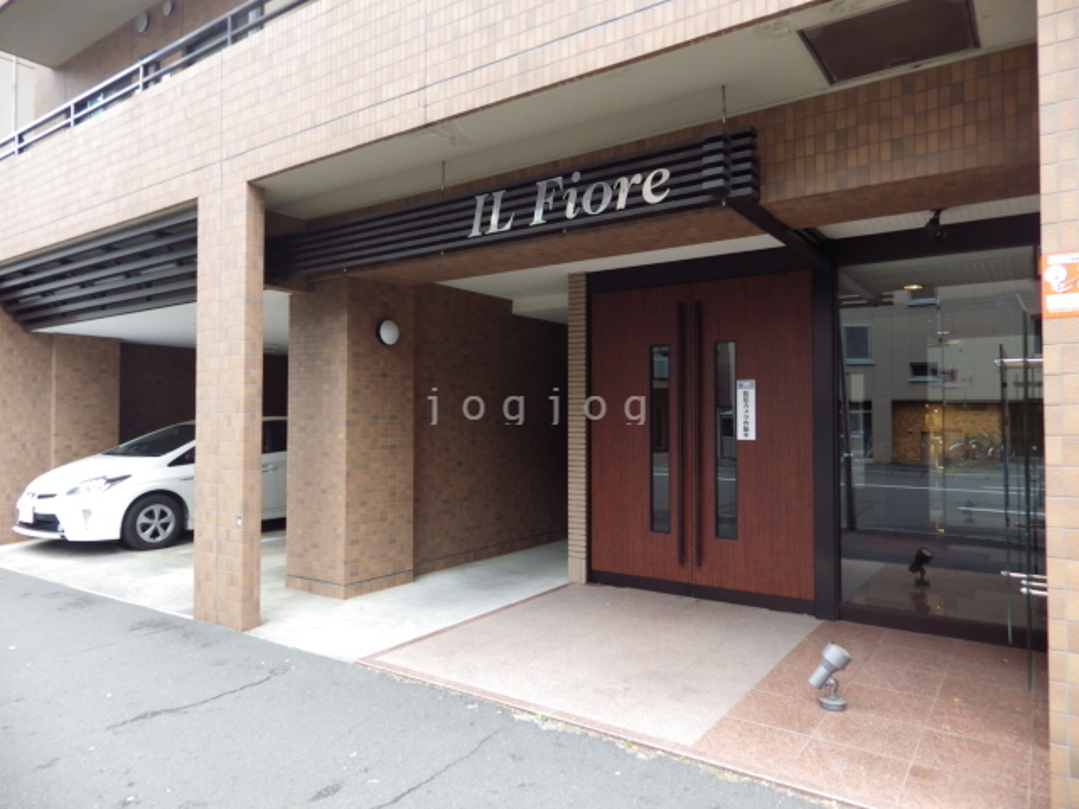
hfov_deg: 76.4
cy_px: 404
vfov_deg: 61.1
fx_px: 686
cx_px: 540
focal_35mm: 22
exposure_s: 1/45
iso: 100
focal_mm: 4
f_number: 3.1
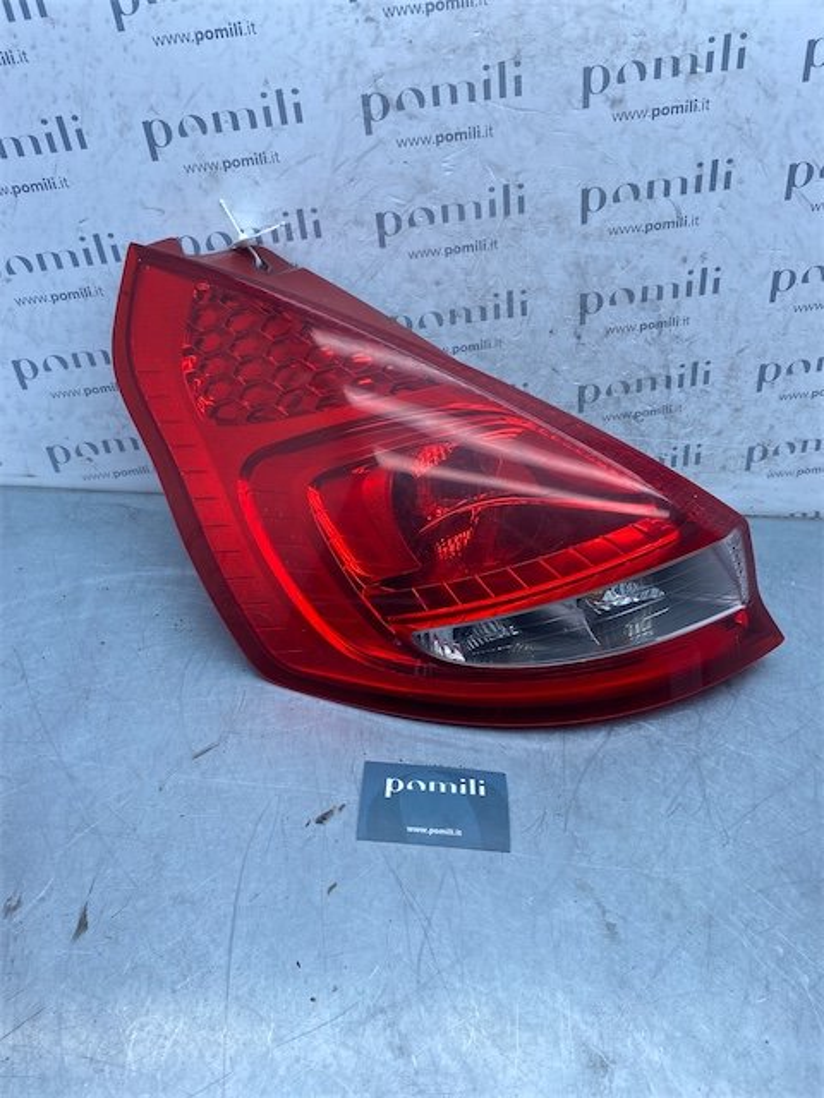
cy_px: 549
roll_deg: -5.5
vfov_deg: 67.3
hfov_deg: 53.1
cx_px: 412
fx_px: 825
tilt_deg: -35.7
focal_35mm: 26
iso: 32
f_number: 1.8
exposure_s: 1/772
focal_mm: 4.25
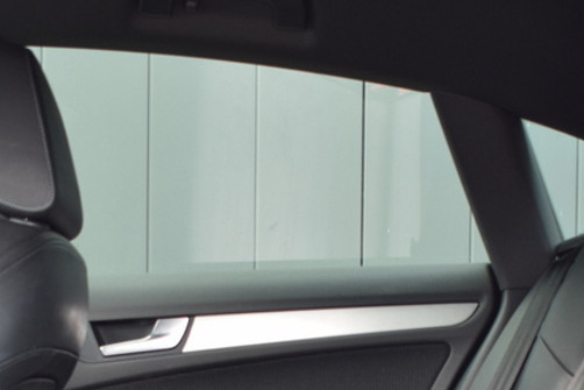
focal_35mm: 92
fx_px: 1493
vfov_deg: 14.3
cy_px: 508
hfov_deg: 22.1
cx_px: 275
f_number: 4
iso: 400
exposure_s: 1/60
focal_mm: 22
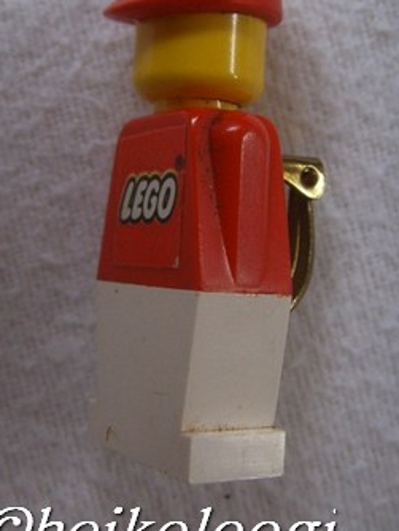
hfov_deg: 26.1
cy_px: 191
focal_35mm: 56
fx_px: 860
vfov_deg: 34.1
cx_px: 162
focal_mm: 6.6
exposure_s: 1/45
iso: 120
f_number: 3.5
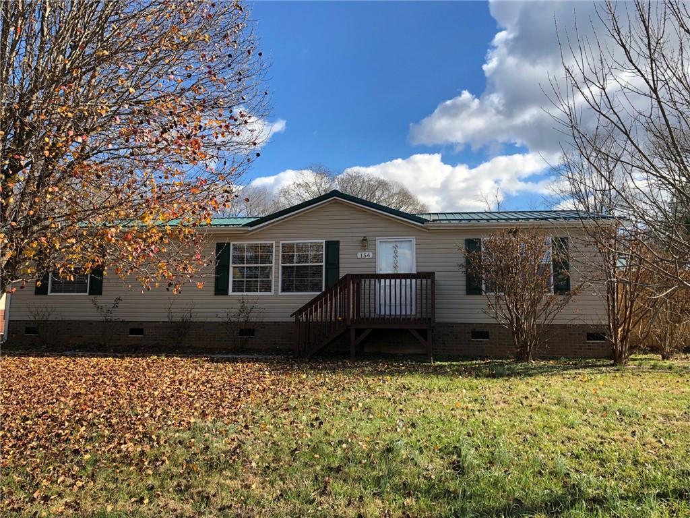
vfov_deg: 49.7
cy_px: 259
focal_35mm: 28
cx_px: 345
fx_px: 558
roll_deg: -0.3
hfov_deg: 63.4
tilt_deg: +8.3
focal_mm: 3.99
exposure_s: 1/656
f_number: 1.8
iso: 20
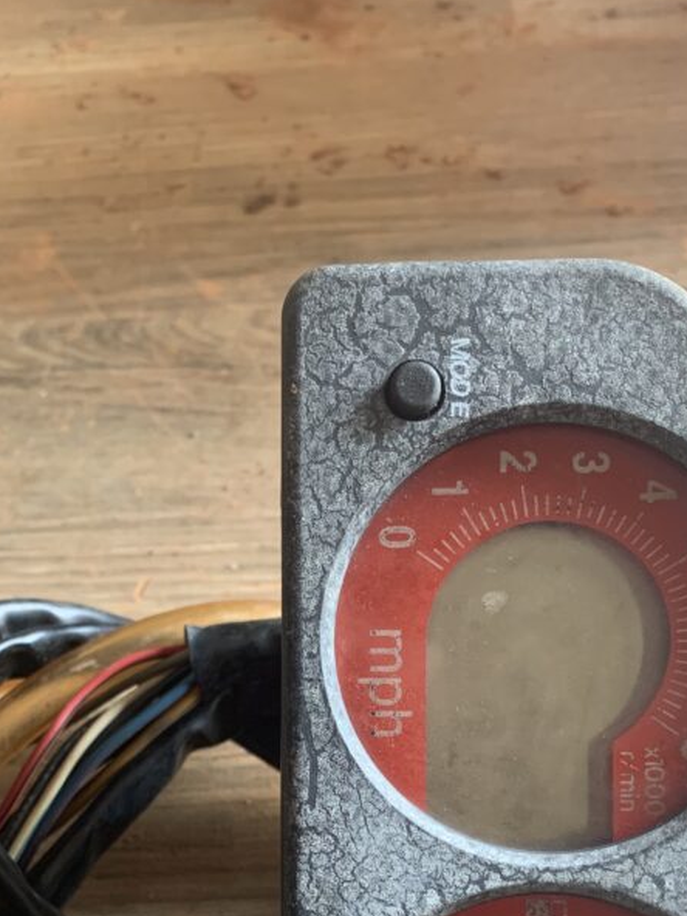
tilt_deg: -55.6
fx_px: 1191
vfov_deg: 39.8
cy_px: 775
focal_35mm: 45
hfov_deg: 32.1
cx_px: 283
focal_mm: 4.25
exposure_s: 1/60
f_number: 1.8
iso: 250
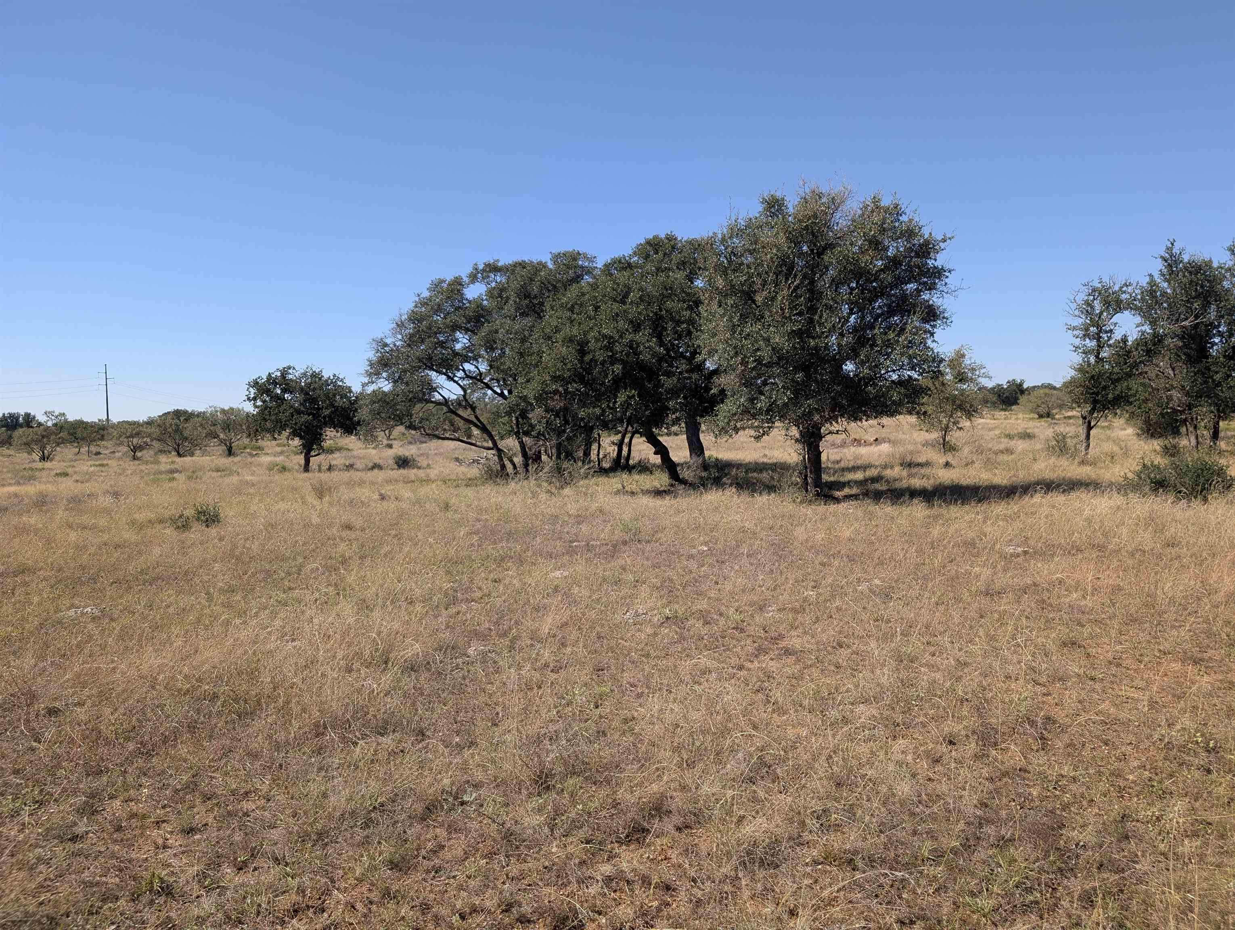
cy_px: 465
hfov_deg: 71.5
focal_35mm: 24
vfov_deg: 56.9
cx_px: 618
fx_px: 857
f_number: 1.68
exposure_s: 1/1011
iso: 21
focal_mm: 6.9
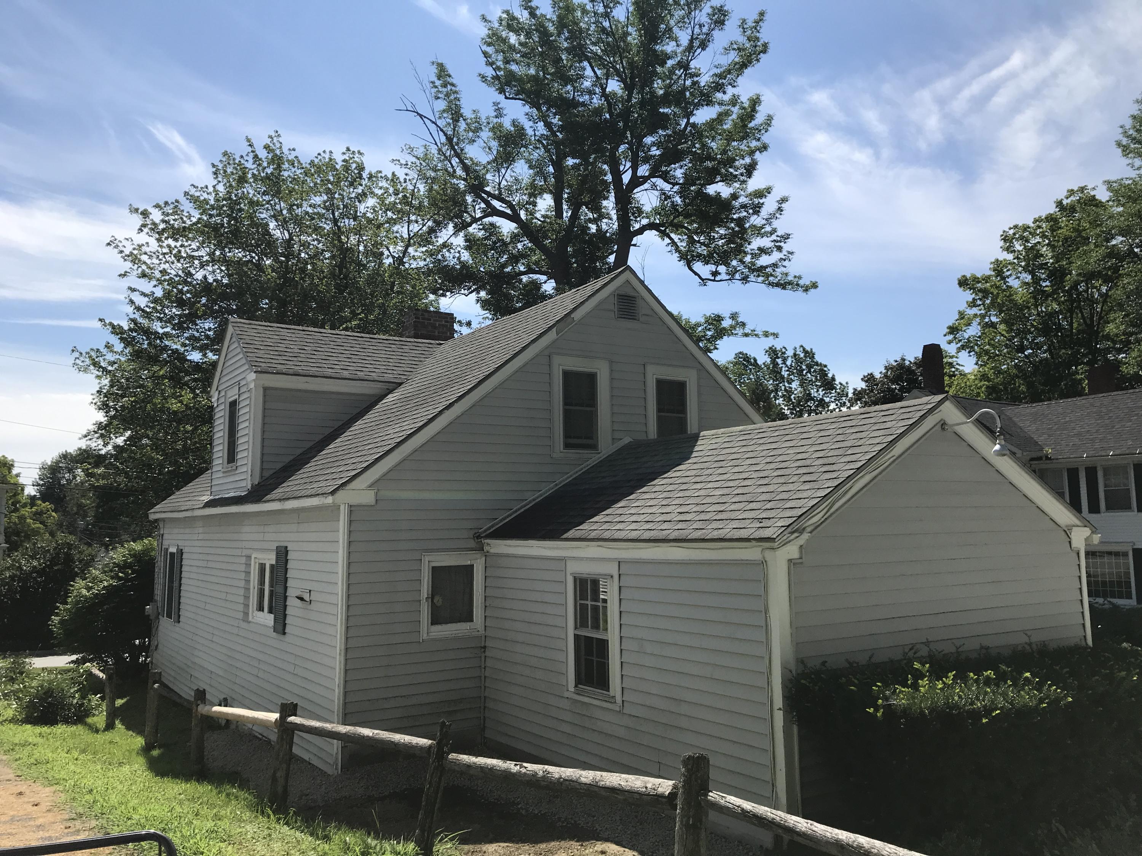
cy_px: 428
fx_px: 924
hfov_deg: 63.4
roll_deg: +0.6
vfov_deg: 49.7
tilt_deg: +8.3
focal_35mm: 28
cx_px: 571
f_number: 1.8
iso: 20
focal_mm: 3.99
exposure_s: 1/3096
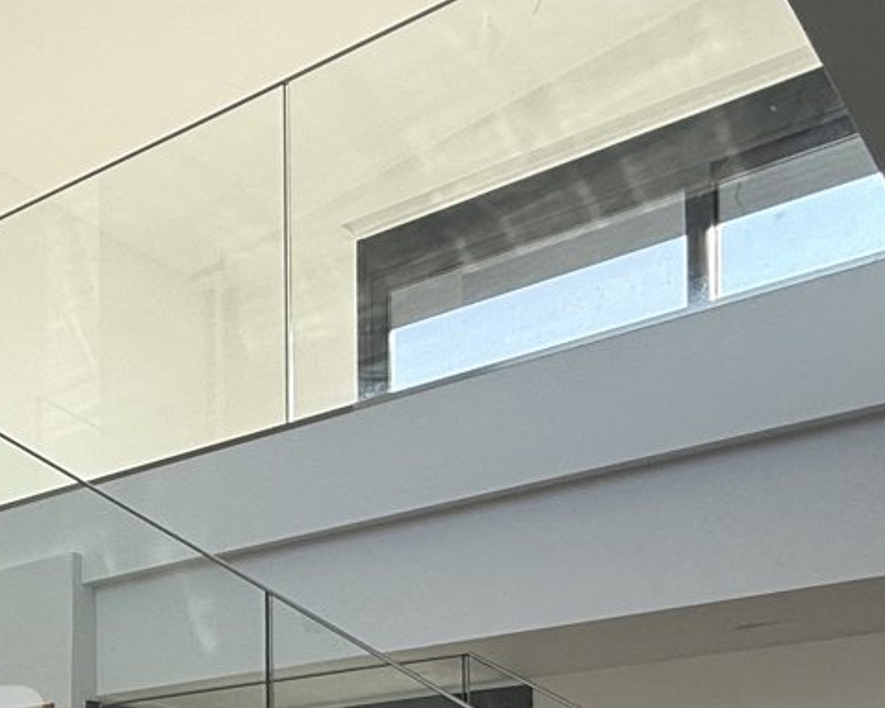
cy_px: 930
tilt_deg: +0.9
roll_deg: -0.1
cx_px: -349
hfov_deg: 27.0
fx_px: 1441
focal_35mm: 55
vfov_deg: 24.1
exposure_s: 1/273
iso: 50
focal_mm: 2.22
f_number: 2.2
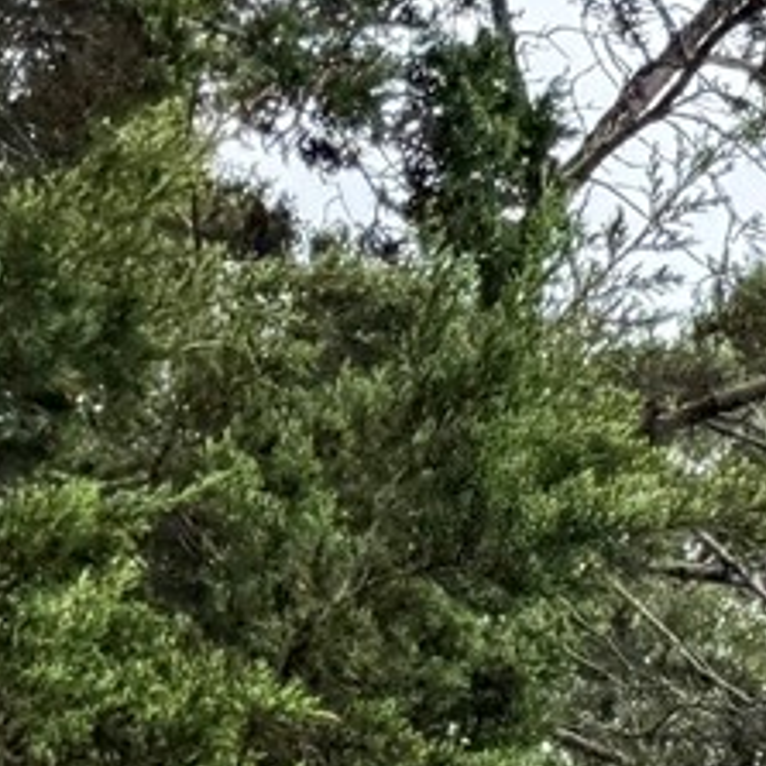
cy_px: 2370
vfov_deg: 7.7
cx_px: 3167
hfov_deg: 6.8
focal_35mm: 195
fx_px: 4882
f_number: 1.78
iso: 80
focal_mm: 6.76
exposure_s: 1/2525
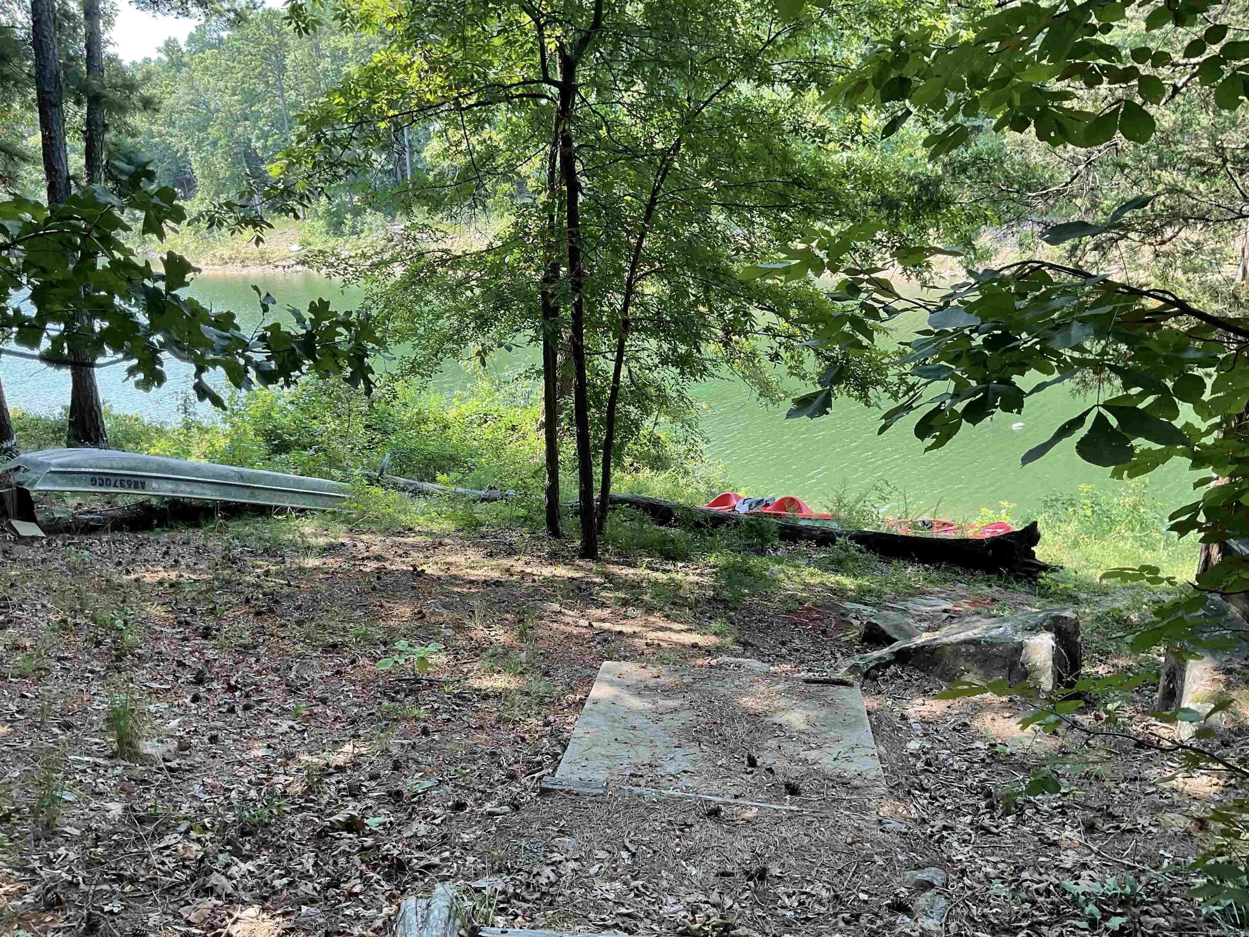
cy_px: 468
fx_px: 1046
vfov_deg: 48.2
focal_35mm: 29
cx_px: 624
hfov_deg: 61.7
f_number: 1.8
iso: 20
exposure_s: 1/120
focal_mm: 3
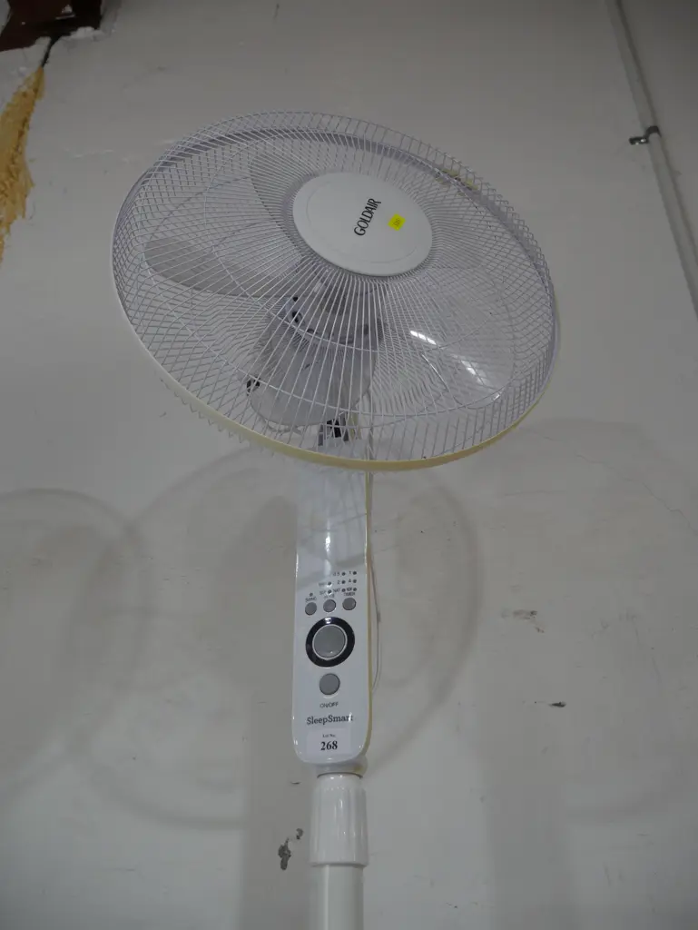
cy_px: 465
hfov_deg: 49.8
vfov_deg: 63.4
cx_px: 349
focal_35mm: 28
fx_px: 752
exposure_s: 1/60
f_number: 3.5
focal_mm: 14
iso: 320
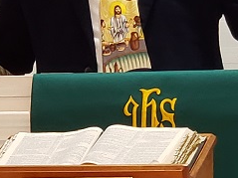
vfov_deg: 6.3
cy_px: 73
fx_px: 1615
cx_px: 109
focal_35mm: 235
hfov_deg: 8.4
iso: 200
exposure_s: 1/20
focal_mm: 6
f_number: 2.4
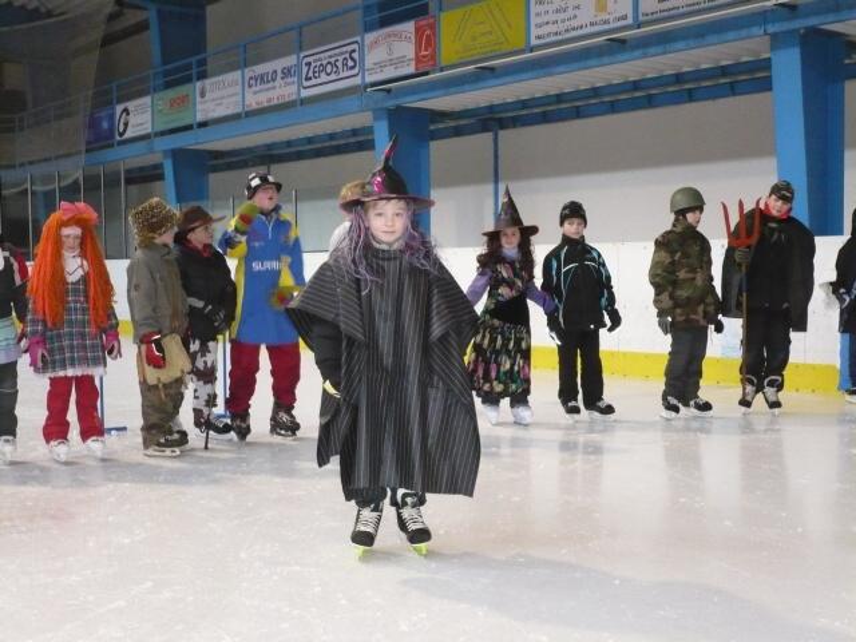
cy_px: 321
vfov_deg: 29.1
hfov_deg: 38.2
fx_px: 1236
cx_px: 428
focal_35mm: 50
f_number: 3.4
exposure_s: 1/30
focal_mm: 8.3
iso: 640
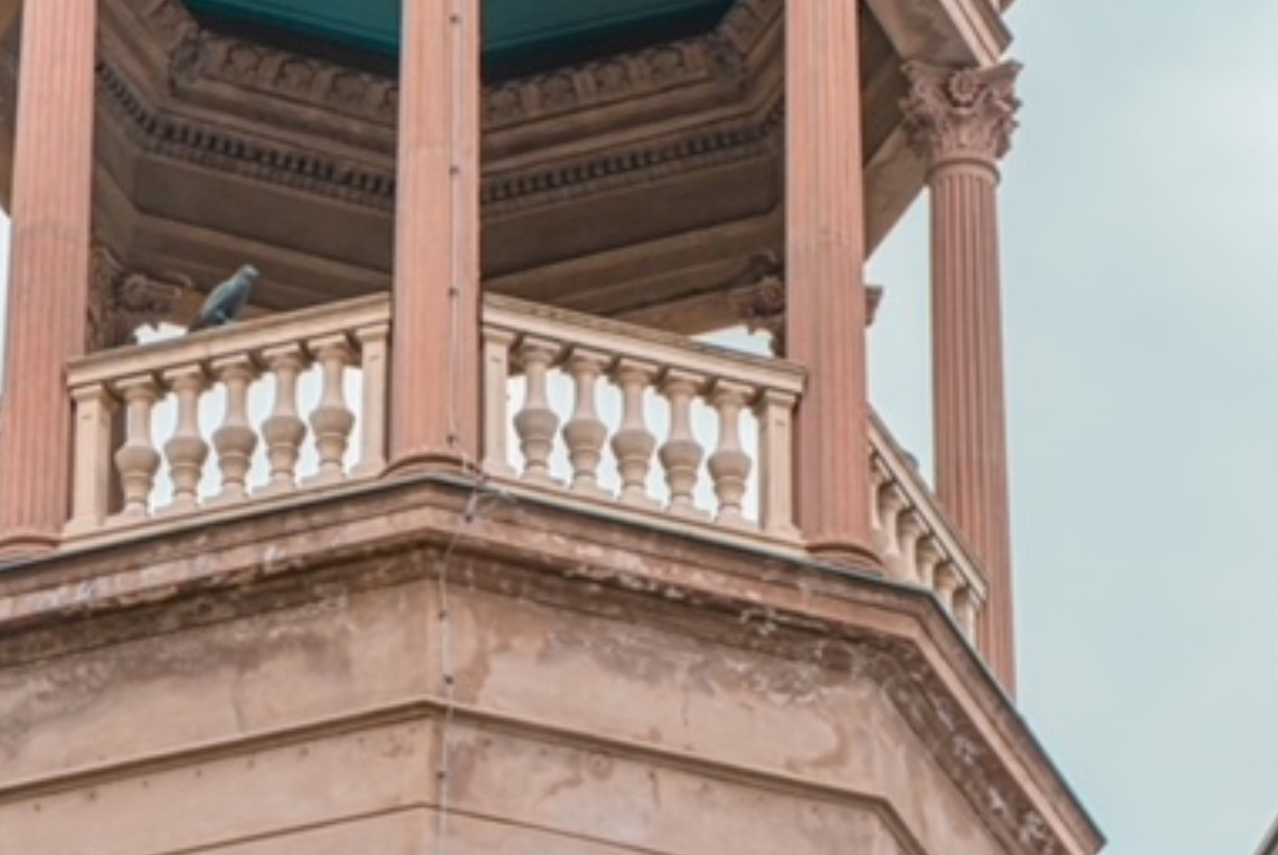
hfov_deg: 10.9
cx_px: 711
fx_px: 6711
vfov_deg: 7.3
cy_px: 624
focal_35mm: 189
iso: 500
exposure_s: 1/1250
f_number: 5.6
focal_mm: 75
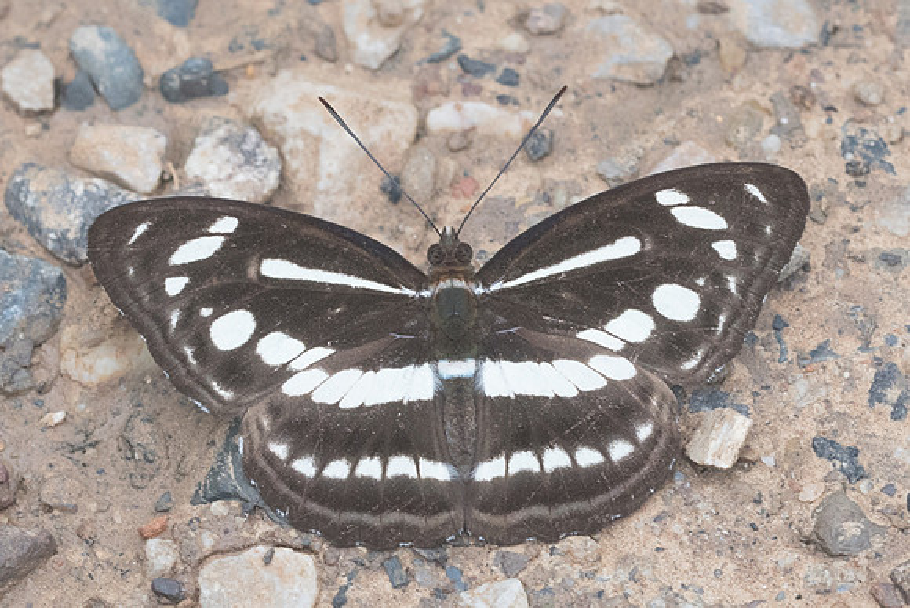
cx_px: 540
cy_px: 383
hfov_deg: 3.8
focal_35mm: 541
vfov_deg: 2.5
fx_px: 13683
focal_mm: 150
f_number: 7.1
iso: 800
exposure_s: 1/250
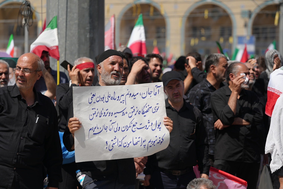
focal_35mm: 134
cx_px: 142
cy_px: 94
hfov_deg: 15.3
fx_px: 1053
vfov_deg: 10.2
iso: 100
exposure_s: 1/750
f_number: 4.5
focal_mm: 134
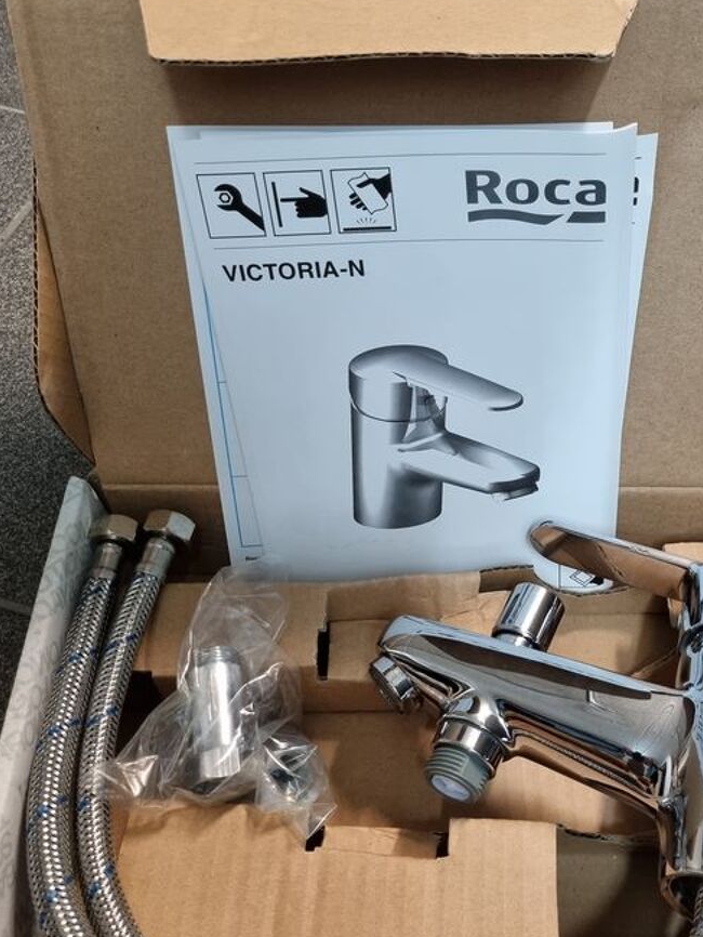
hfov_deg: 35.6
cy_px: 467
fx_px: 1083
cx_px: 466
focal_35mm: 40
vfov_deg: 46.8
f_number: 1.8
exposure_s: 1/50
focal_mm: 5.4
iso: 640
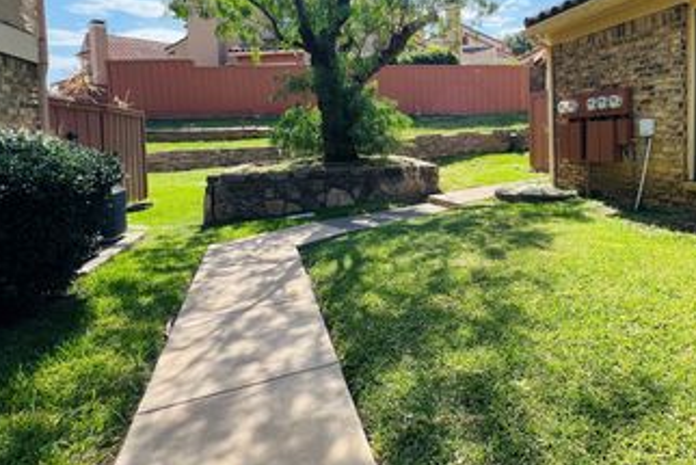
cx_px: 471
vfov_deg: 57.9
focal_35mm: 21
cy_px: 146
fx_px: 406
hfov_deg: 78.2
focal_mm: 1.57
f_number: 1.8
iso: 32
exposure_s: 1/598
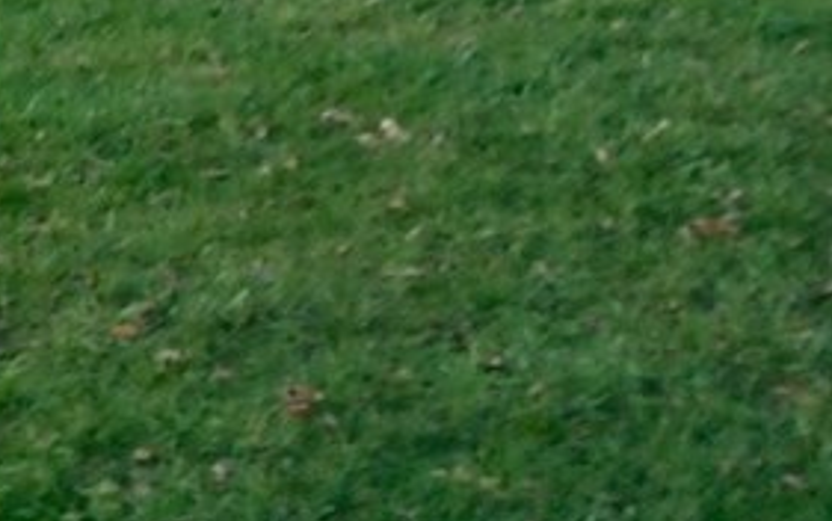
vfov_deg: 11.0
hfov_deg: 16.5
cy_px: -409
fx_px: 2541
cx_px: -518
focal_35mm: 112
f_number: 2.2
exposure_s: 1/60
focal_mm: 4.15
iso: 40
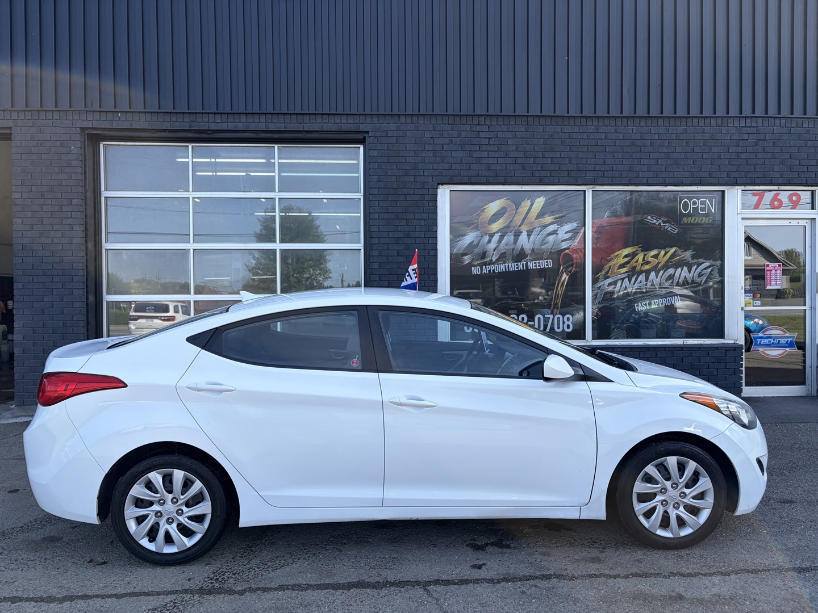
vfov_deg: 53.1
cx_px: 409
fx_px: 614
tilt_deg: +0.6
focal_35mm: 26
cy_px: 306
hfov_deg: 67.3
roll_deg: -0.6
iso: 50
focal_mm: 5.96
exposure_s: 1/1217
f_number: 1.6
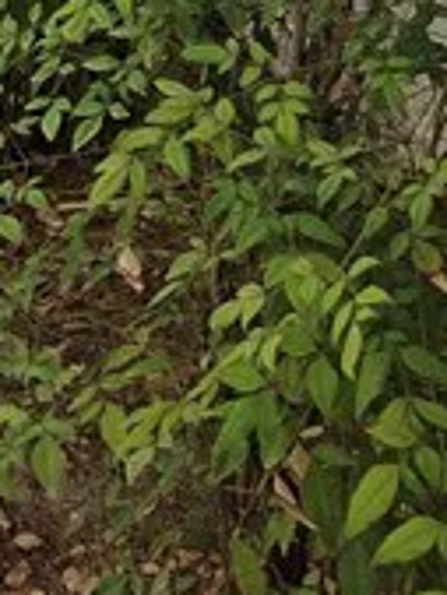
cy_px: -338
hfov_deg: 9.3
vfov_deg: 13.3
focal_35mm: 139
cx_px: -686
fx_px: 2390
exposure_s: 1/1372
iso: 80
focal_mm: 5.4
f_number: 1.8
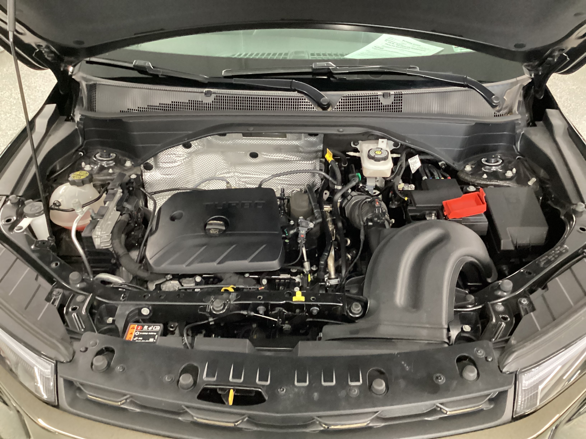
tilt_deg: -36.2
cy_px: 220
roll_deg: +0.1
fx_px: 525
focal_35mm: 31
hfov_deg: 58.4
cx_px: 293
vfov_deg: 45.4
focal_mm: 3.3
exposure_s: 1/30
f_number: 2.4
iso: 800
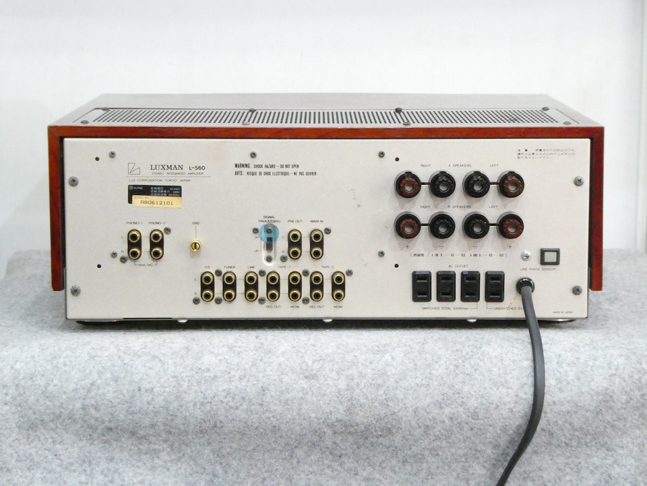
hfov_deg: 20.0
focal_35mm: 98
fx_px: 1832
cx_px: 324
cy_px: 243
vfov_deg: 15.1
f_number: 5
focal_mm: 17.5
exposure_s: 1/60
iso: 1600
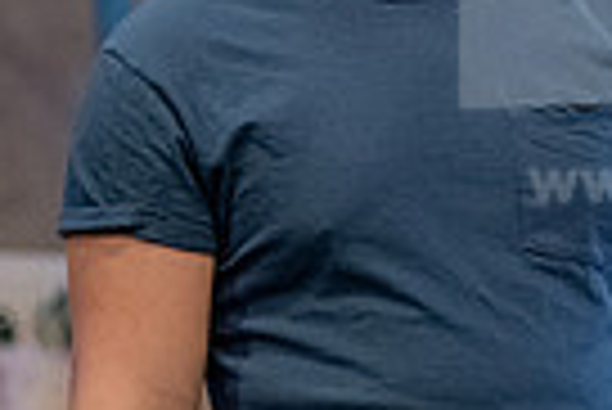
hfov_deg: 4.4
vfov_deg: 2.9
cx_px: 324
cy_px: 277
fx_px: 7964
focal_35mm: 468
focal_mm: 110
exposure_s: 1/400
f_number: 3.2
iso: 4000
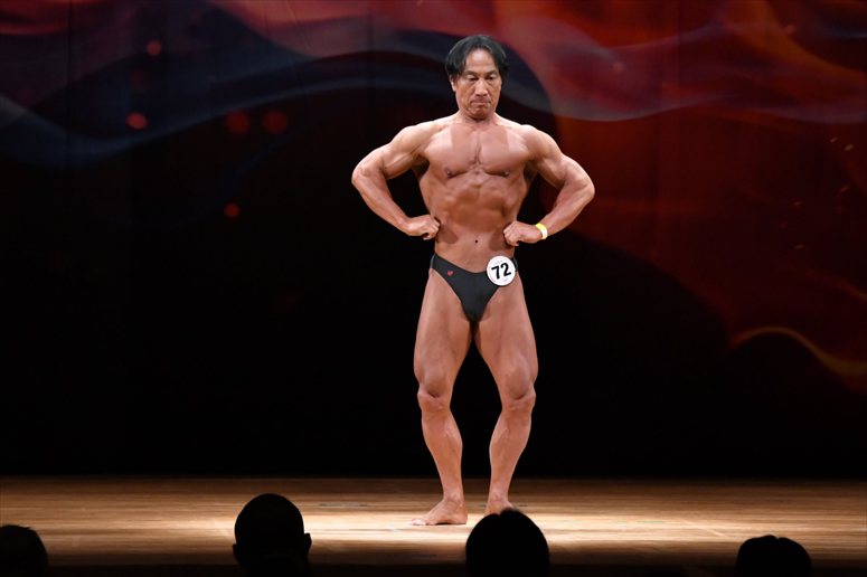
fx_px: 5777
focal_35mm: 240
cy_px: 288
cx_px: 434
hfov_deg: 8.6
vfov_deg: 5.7
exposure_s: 1/400
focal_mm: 160
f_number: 5.6
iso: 4000
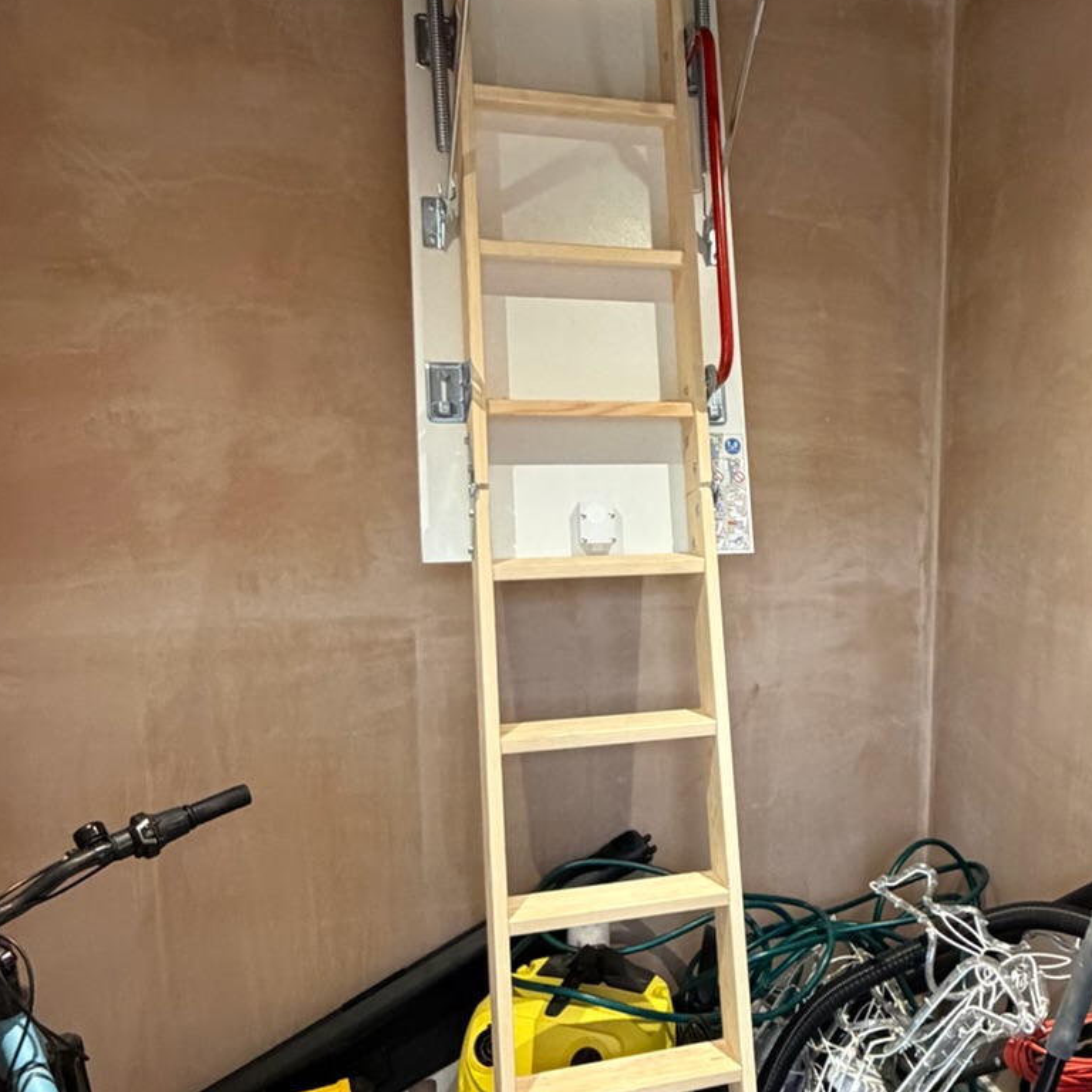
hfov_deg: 48.5
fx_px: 1178
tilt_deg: -6.9
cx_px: 768
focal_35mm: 33
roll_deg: -0.6
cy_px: 547
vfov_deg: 49.7
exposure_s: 1/50
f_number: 2.2
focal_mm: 2.22
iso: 500
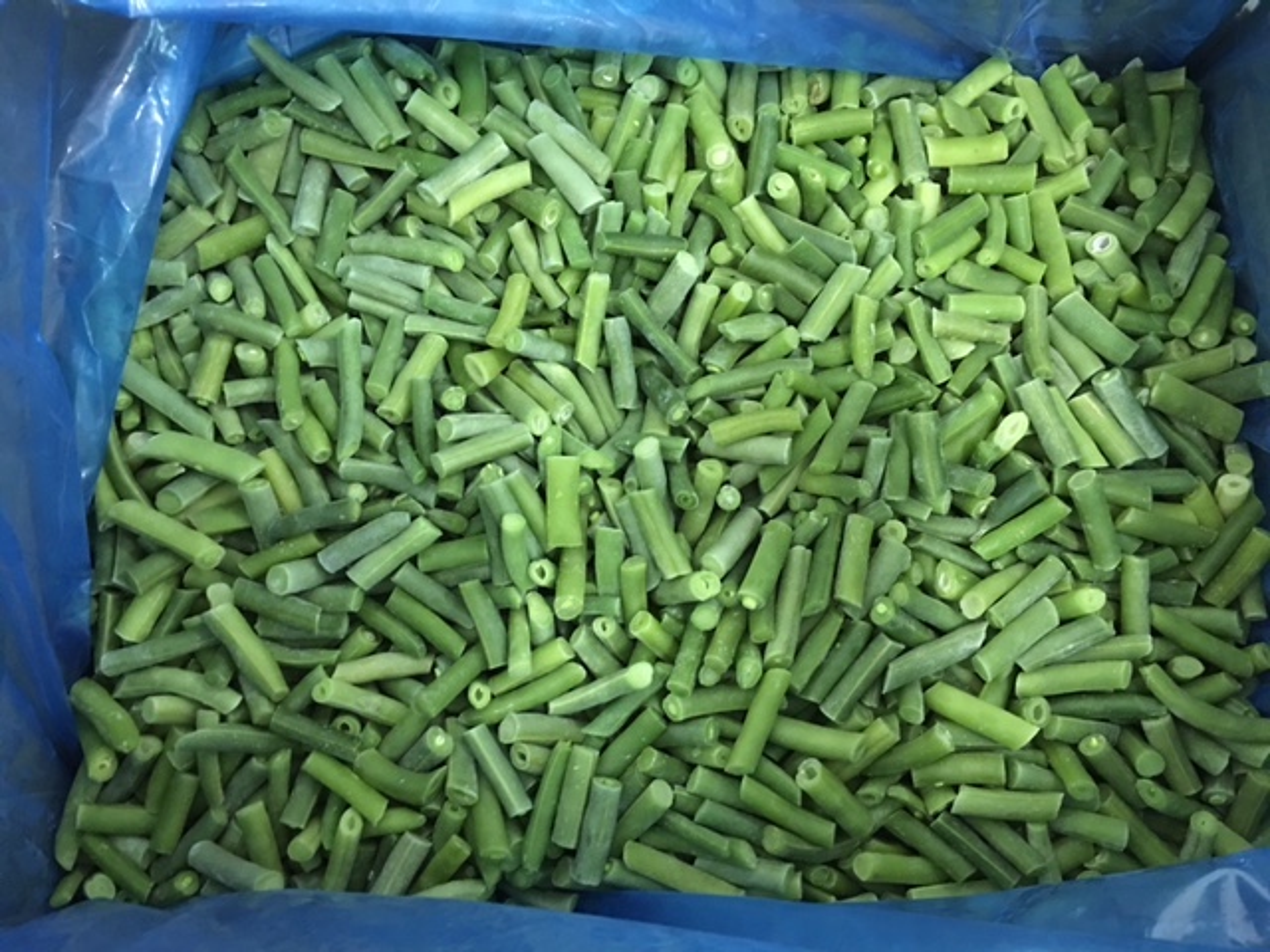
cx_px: 635
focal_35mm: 29
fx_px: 1064
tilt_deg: -78.1
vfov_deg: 48.2
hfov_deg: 61.7
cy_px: 476
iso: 100
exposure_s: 1/4
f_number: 2.2
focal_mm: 4.15
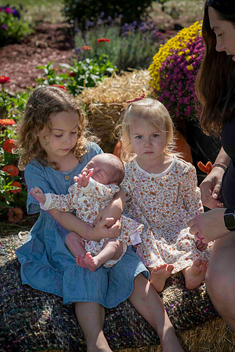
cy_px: 176
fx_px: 832
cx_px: 118
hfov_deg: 16.1
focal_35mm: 85
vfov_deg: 23.9
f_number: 6.3
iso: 400
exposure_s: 1/1250
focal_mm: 85
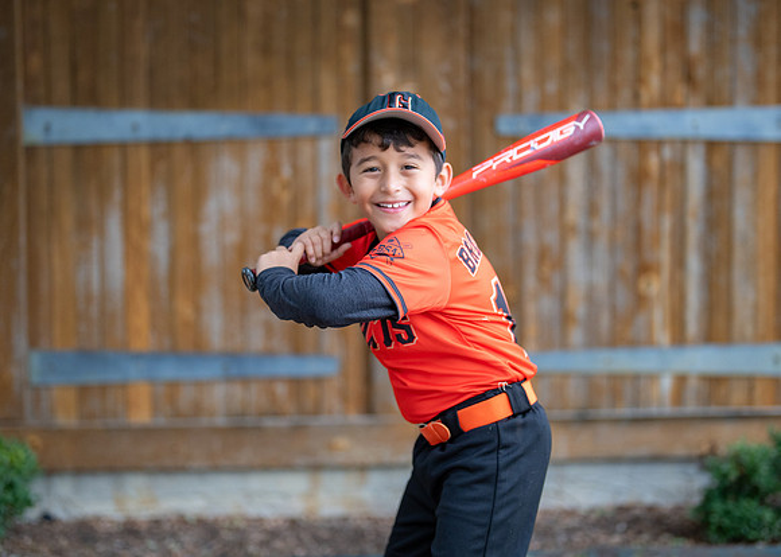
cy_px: 268
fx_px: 1493
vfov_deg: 21.1
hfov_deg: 29.3
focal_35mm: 67
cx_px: 394
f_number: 1.2
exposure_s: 1/640
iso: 500
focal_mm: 50
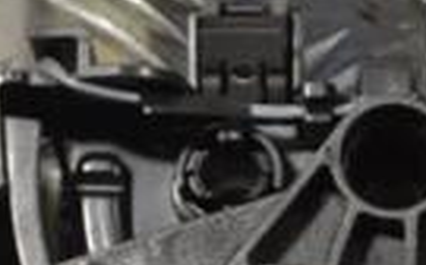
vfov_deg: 3.5
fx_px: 4328
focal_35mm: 373
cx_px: 577
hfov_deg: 5.6
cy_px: 356
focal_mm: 55
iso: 450
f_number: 5.6
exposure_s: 1/60
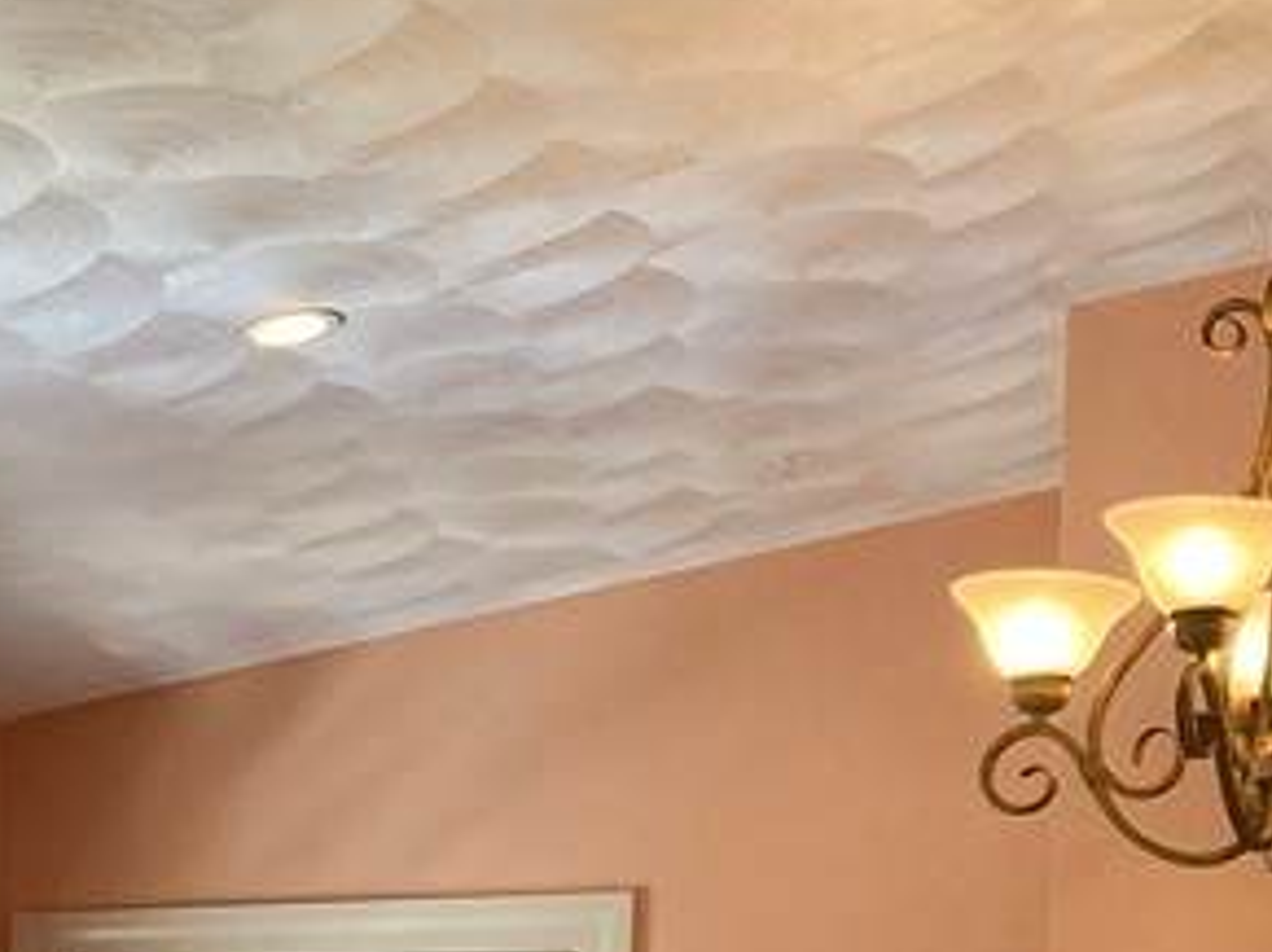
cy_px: 1369
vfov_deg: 14.1
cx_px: -193
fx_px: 3635
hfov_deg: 18.9
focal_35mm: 99
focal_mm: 3.99
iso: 80
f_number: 1.8
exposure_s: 1/120
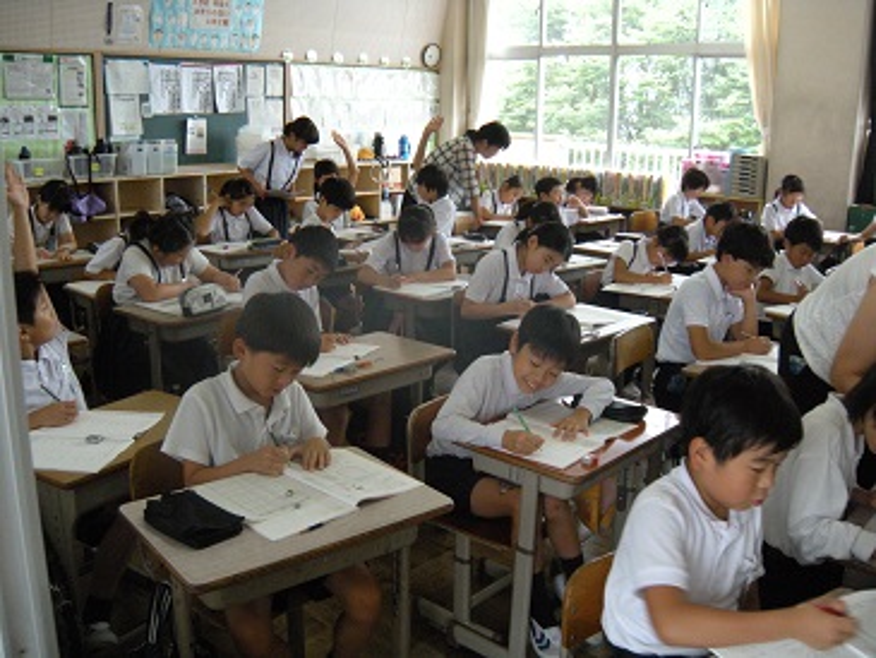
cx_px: 438
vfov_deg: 40.7
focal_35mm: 35
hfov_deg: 52.6
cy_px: 329
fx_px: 886
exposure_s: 1/60
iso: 302
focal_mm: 5.9
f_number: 3.8
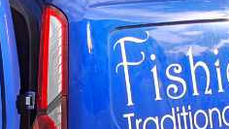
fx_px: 802
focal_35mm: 132
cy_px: 97
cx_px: 69
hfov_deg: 16.2
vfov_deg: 9.2
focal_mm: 4.3
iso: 50
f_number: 2.4
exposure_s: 1/900
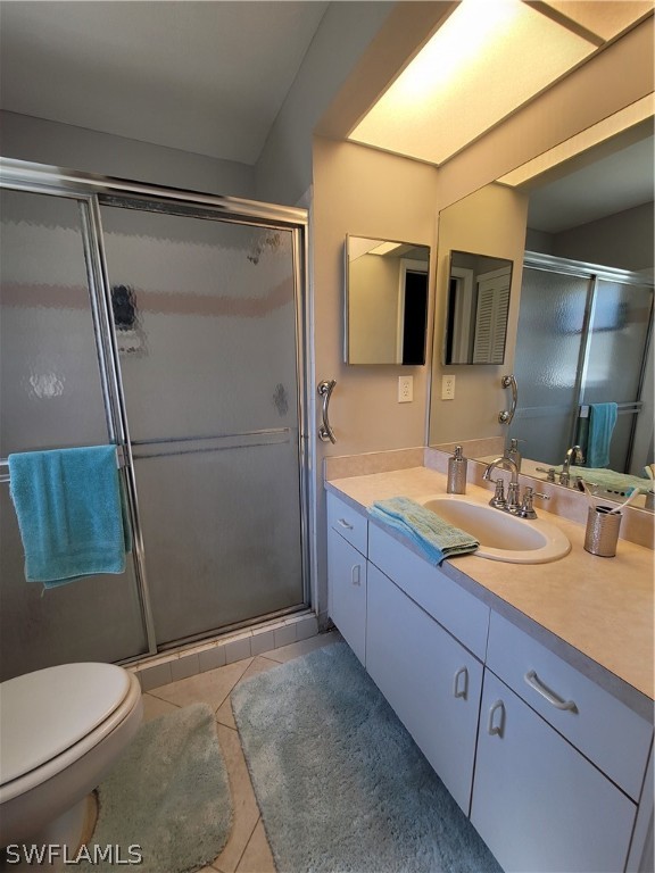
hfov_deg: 89.9
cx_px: 328
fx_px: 328
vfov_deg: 106.2
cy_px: 436
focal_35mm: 13
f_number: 2.2
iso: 80
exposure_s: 1/59
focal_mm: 2.2
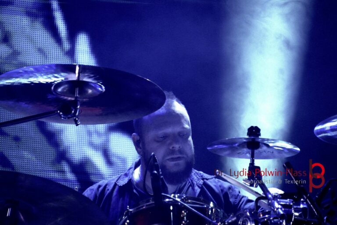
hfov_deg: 5.5
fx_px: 3510
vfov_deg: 3.7
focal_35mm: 375
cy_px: 112
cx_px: 168
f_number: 6.3
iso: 6400
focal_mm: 250
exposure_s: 1/400
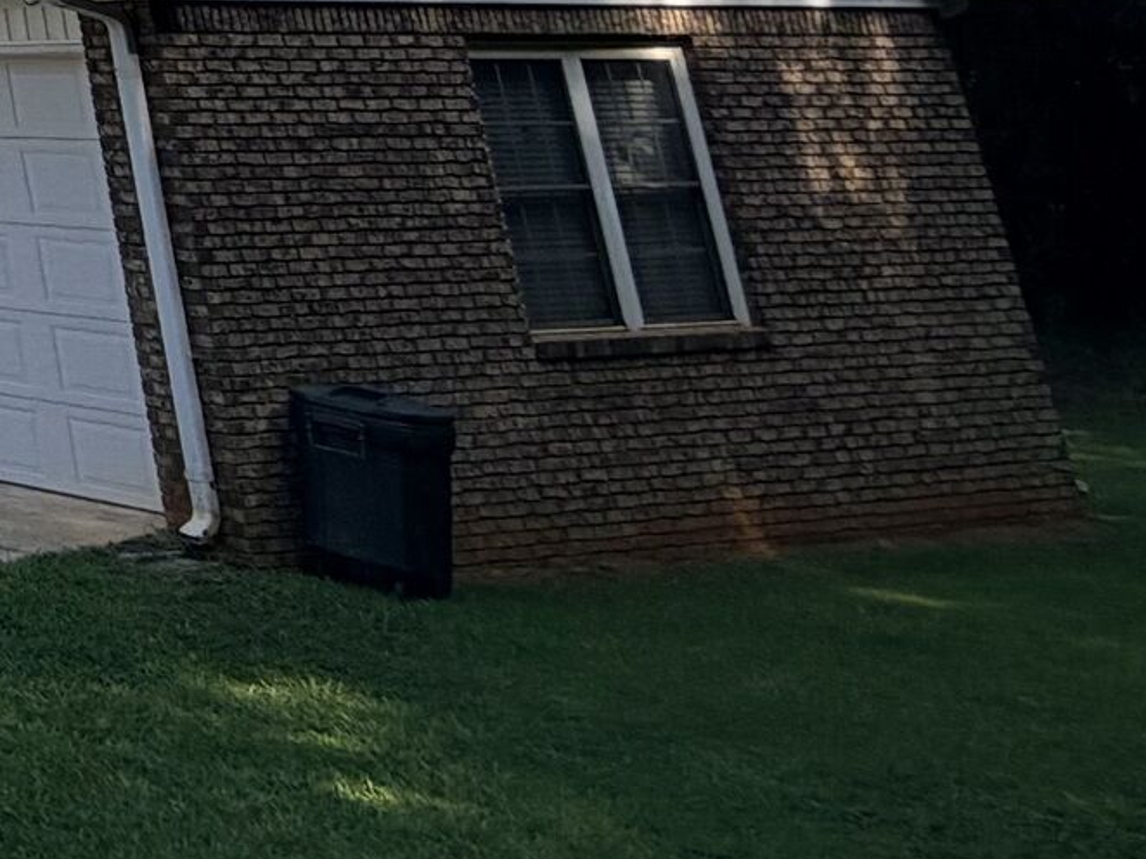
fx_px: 2151
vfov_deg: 18.9
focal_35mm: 65
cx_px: -1260
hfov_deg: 17.8
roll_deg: -1.9
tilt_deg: +16.0
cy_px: -544
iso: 32
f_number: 2.2
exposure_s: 1/770
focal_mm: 2.22
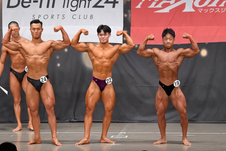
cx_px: 108
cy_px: 79
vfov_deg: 7.4
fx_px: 1167
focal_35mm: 186
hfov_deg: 11.1
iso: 6400
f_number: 5.6
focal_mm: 116
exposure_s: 1/400
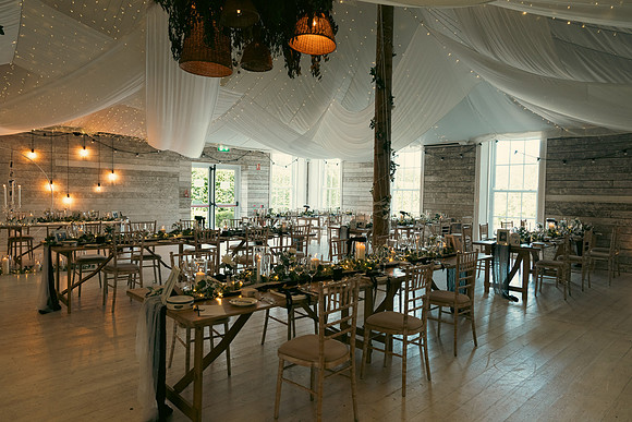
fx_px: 421
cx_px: 316
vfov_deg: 53.2
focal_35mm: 24
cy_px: 211
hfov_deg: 73.7
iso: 1250
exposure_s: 1/200
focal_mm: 24
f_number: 5.6
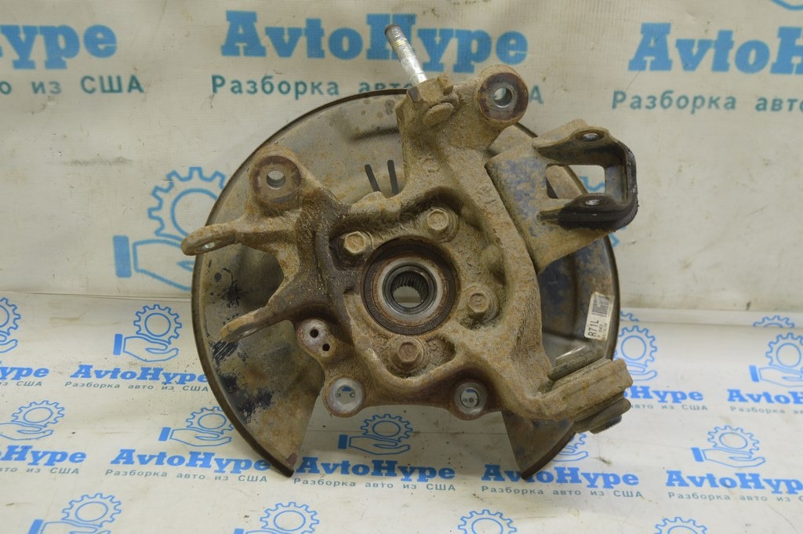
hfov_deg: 41.1
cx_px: 402
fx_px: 1070
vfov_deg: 28.0
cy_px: 267
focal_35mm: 48
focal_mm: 32
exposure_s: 1/20
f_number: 5.6
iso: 400
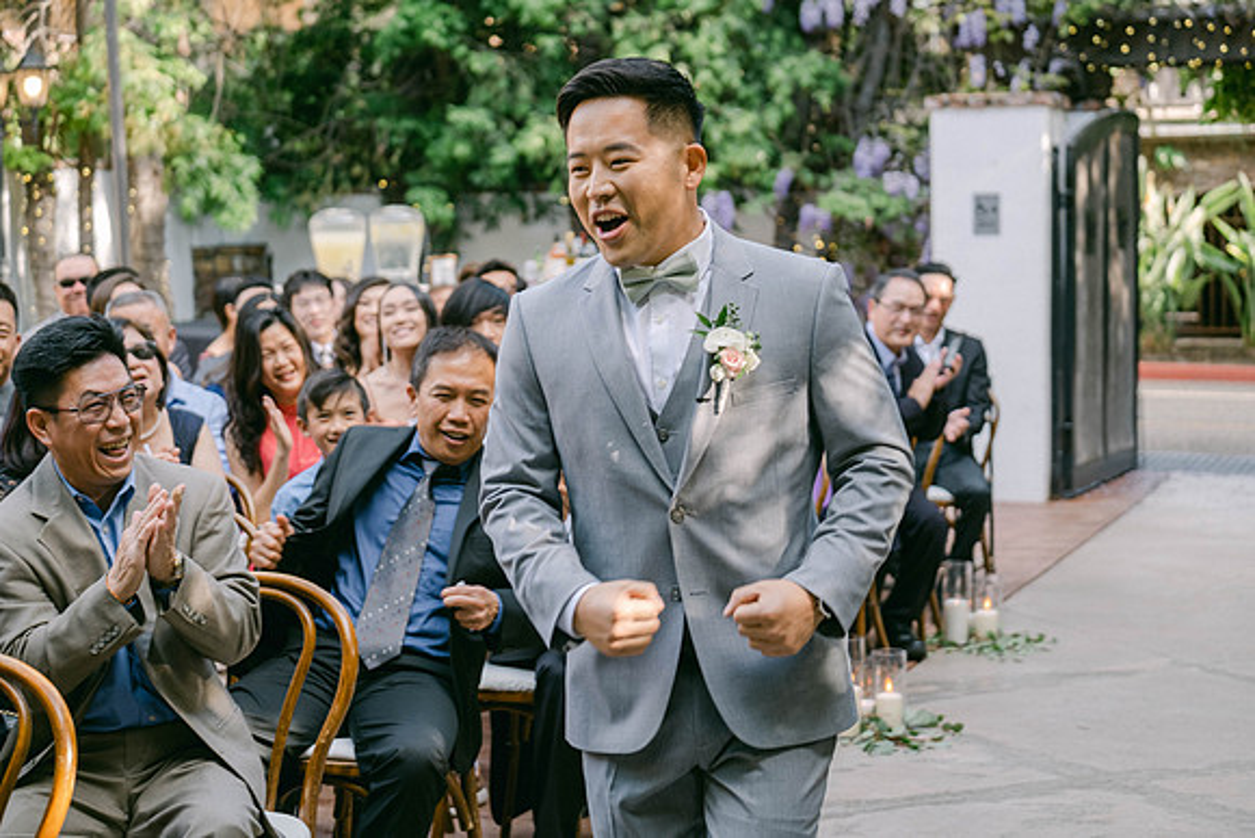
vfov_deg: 18.2
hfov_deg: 27.0
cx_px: 628
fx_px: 2615
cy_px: 419
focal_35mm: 75
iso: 320
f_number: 2.8
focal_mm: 50
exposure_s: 1/160
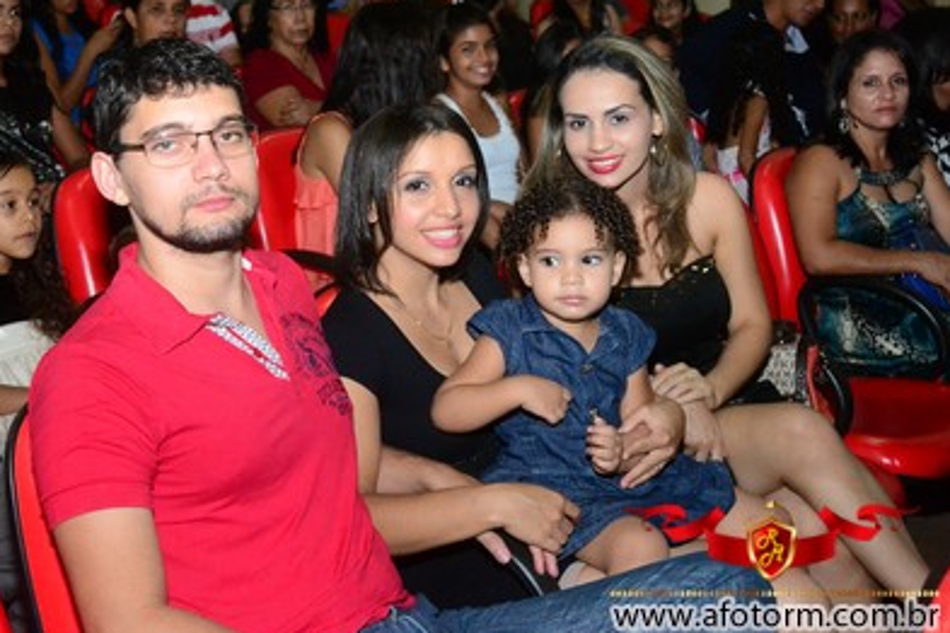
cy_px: 295
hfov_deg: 36.2
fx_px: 1451
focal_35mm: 55
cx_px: 409
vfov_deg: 24.6
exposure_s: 1/80
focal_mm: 32
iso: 3200
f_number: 6.3
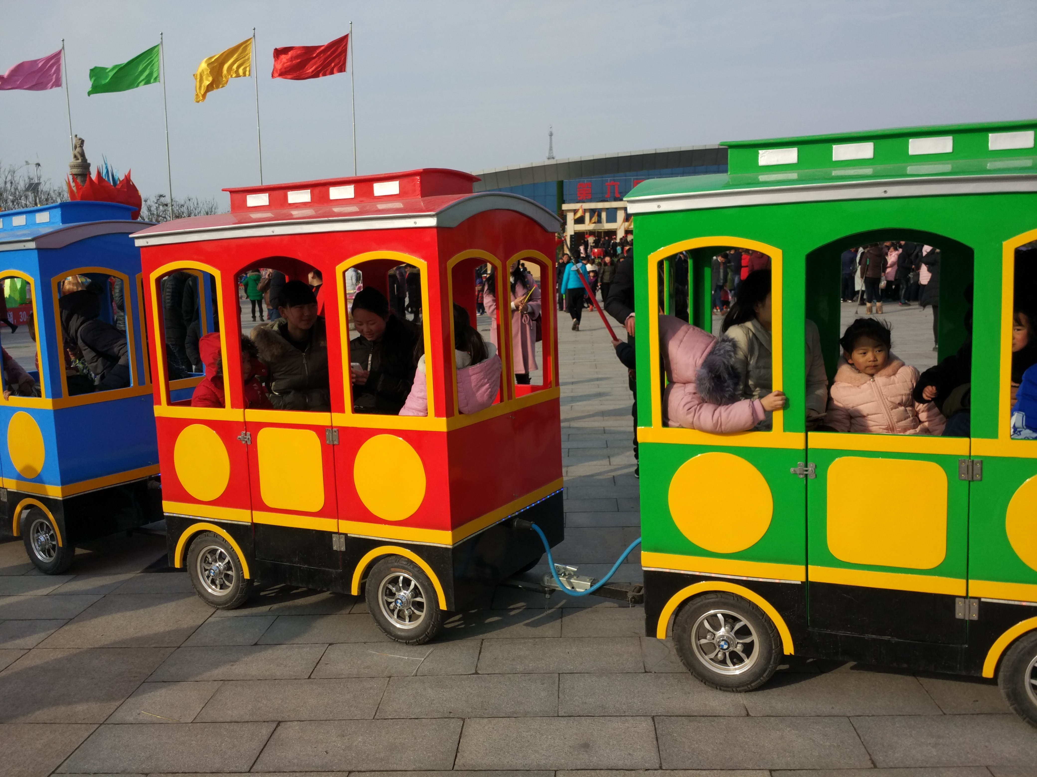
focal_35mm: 30
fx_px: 899
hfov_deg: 60.0
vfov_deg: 46.8
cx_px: 518
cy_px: 388
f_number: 2
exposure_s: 1/1202
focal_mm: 4.12
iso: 100
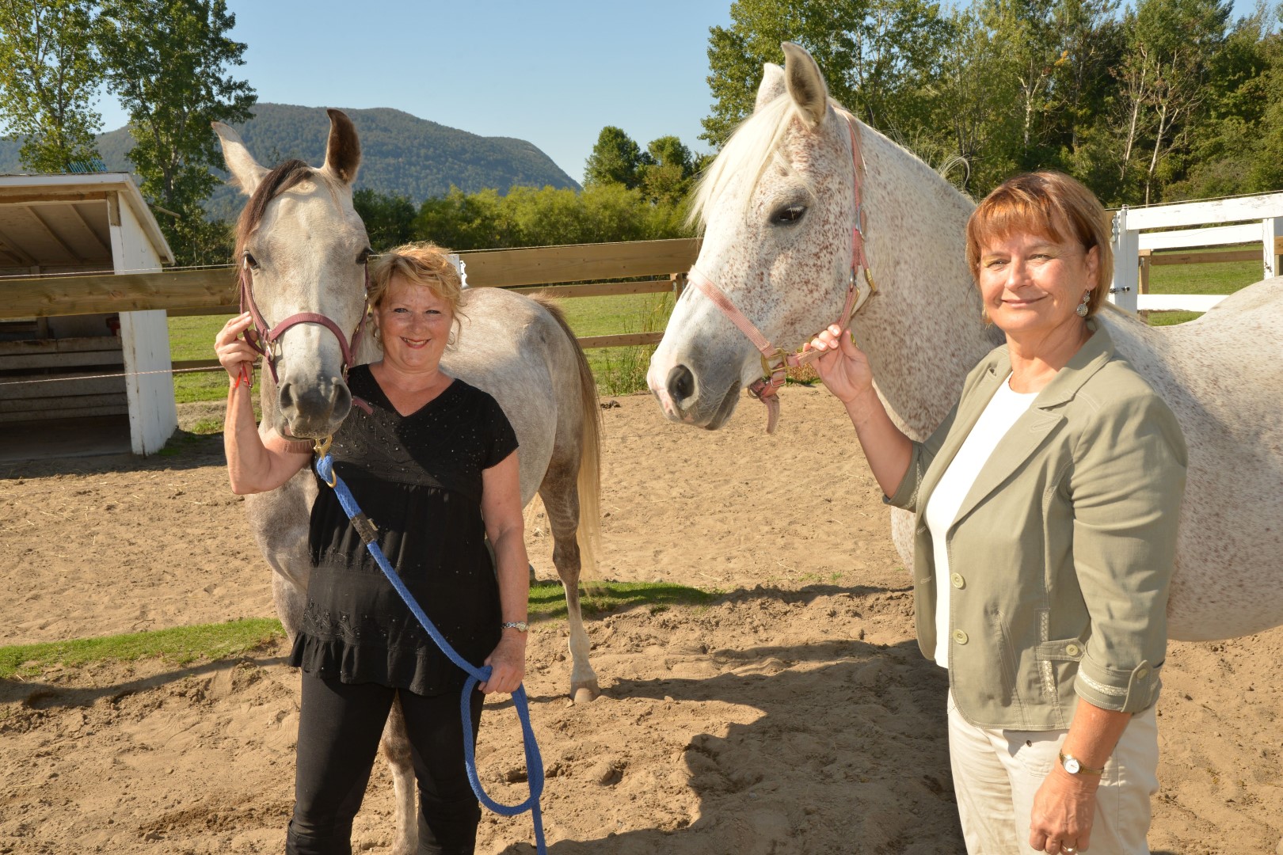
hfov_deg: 54.4
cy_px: 428
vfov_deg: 37.9
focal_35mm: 35
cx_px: 642
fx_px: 1247
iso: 320
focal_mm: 35
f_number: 13
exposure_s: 1/250
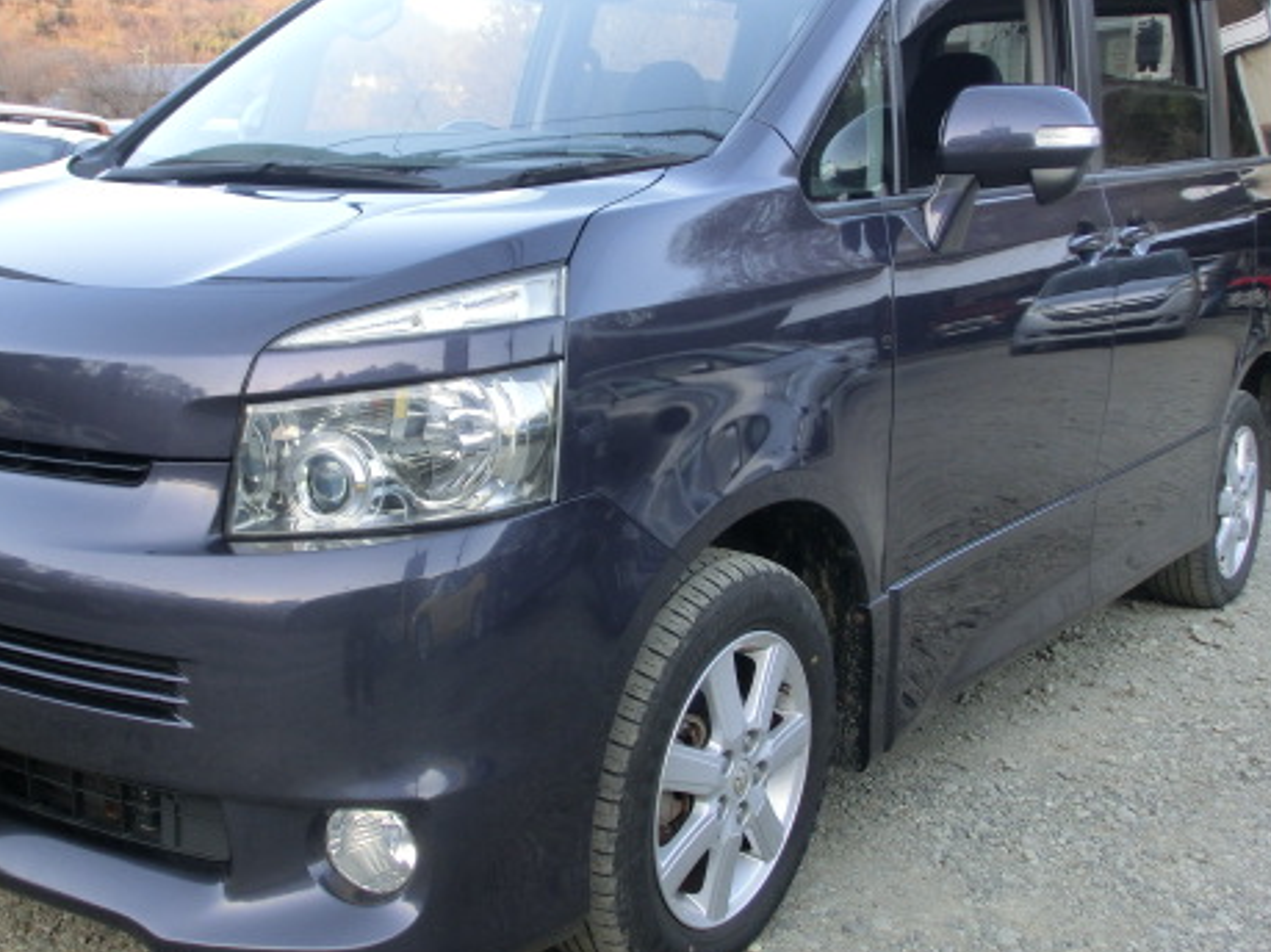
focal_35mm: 46
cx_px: 504
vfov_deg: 31.5
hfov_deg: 41.0
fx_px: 1689
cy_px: 484
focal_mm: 5.86
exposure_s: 1/60
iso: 125
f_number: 3.7
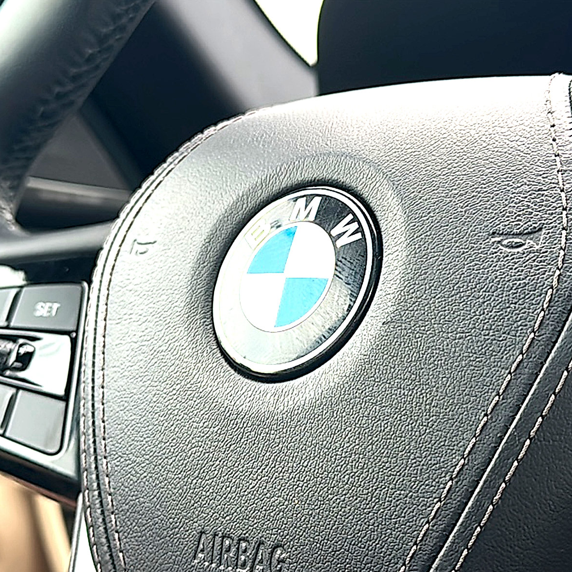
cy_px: 287
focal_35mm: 54
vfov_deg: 31.6
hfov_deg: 31.6
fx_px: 1010
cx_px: 277
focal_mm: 6.86
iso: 80
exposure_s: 1/395
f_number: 1.78
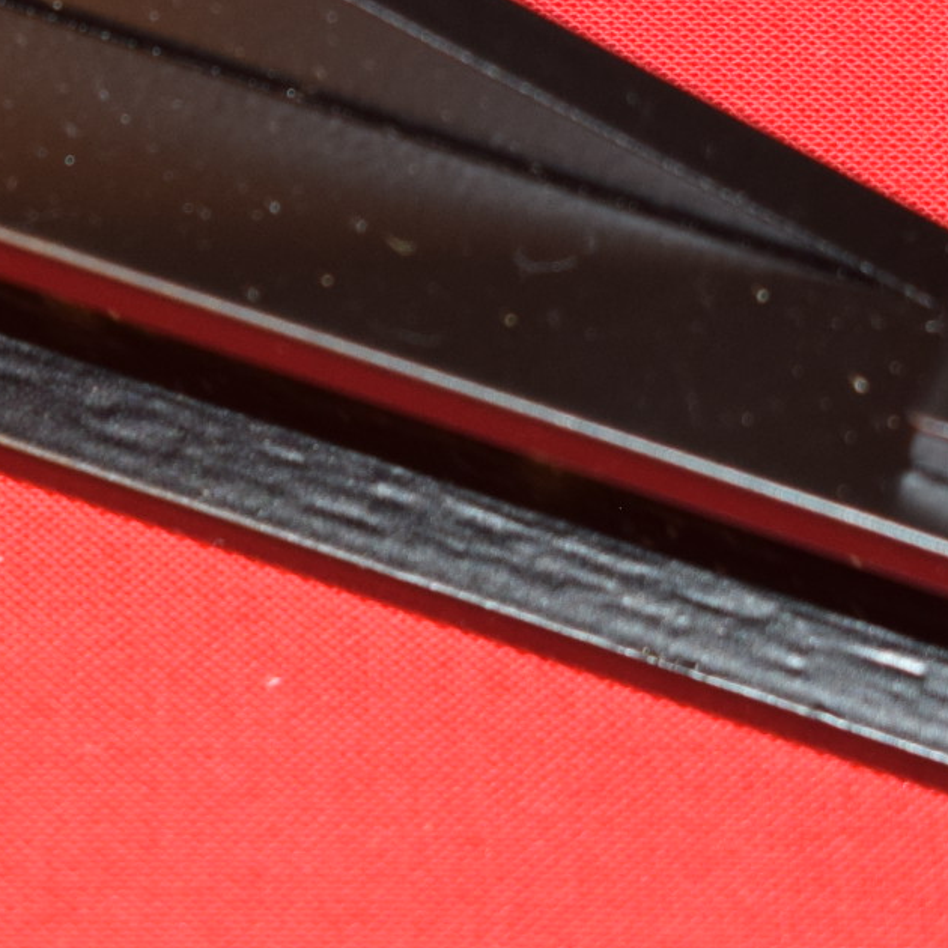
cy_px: -41
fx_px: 6754
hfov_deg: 8.0
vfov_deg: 8.0
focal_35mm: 218
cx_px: 41
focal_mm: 36
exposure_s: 1/30
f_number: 5.6
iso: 400
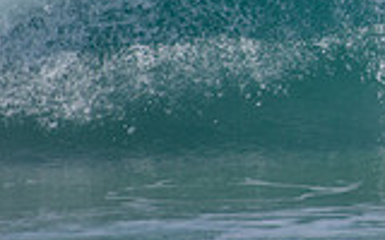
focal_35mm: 1844
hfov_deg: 1.1
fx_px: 19348
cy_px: 8
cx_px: 671
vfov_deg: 0.7
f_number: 5.6
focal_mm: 500
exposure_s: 1/2000
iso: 160
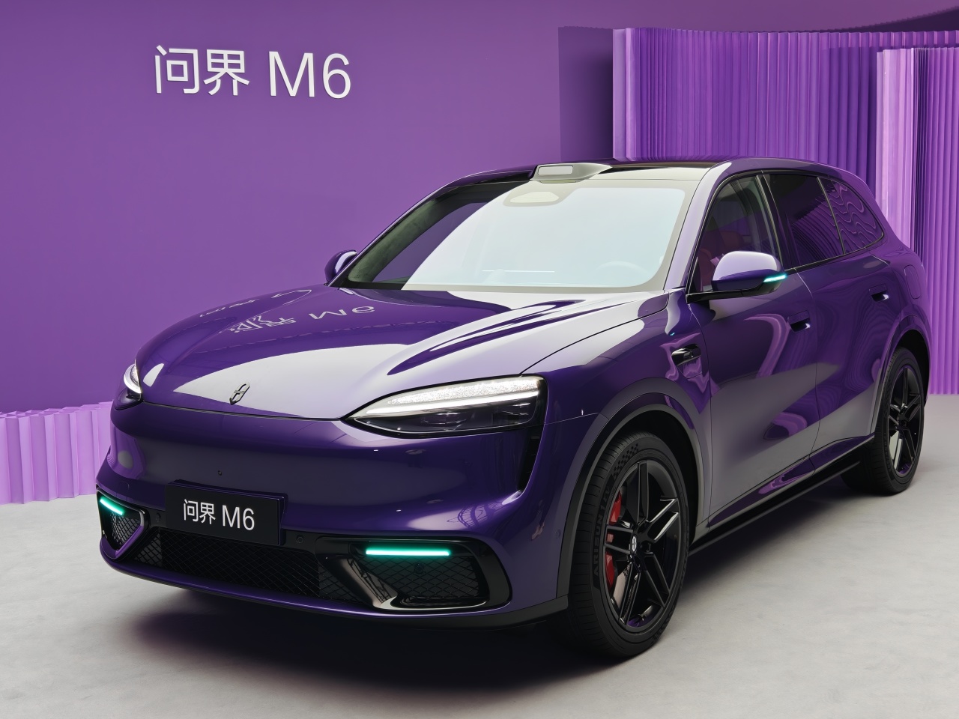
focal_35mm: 47
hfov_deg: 40.4
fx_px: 1302
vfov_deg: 30.9
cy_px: 360
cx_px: 480
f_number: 1.8
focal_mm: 8.67
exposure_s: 1/100
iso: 400
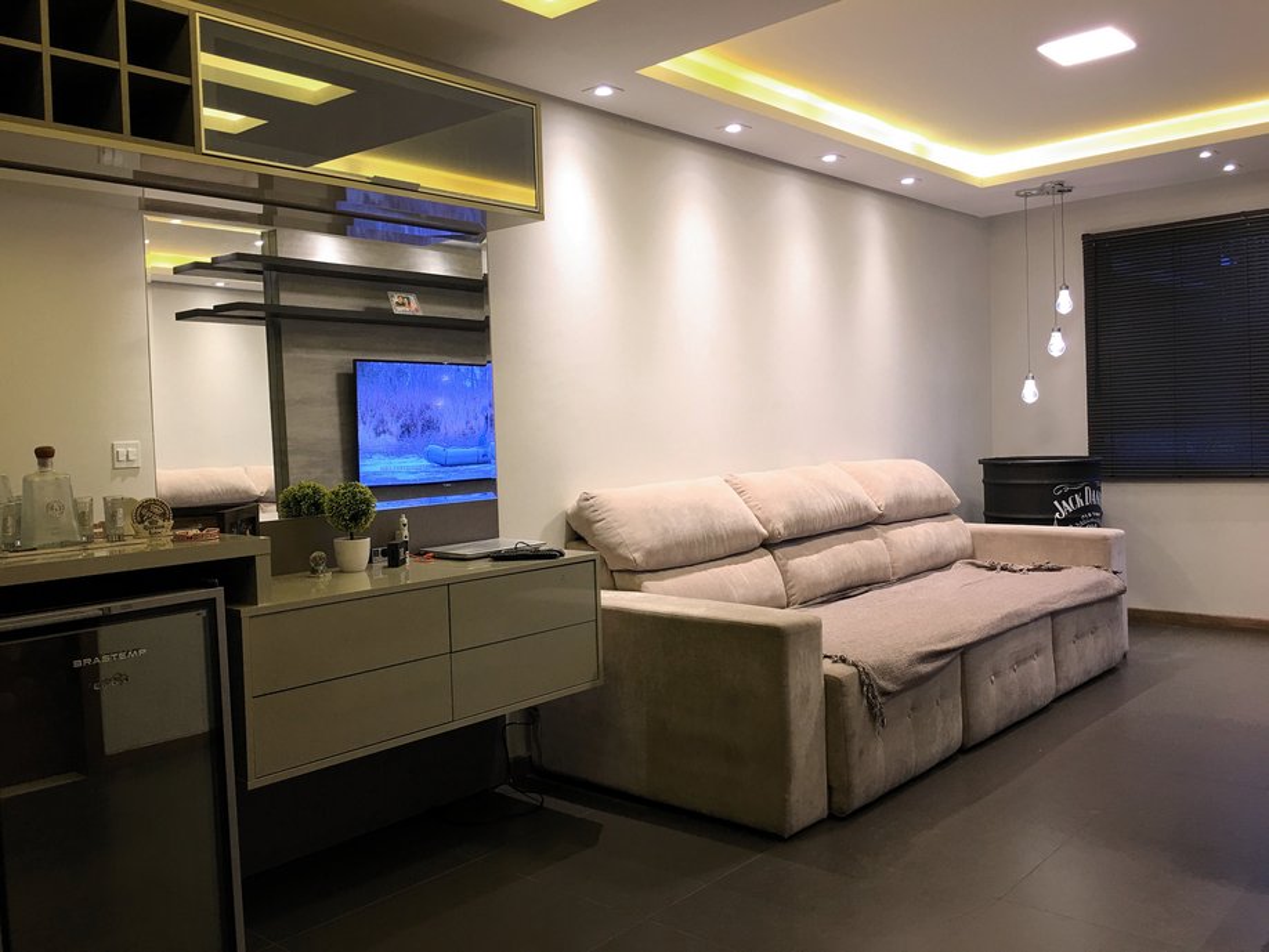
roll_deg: +2.1
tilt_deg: -1.2
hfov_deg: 61.6
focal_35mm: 29
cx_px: 634
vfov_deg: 48.2
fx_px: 1063
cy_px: 476
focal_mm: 4.15
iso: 25
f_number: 2.2
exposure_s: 1/15
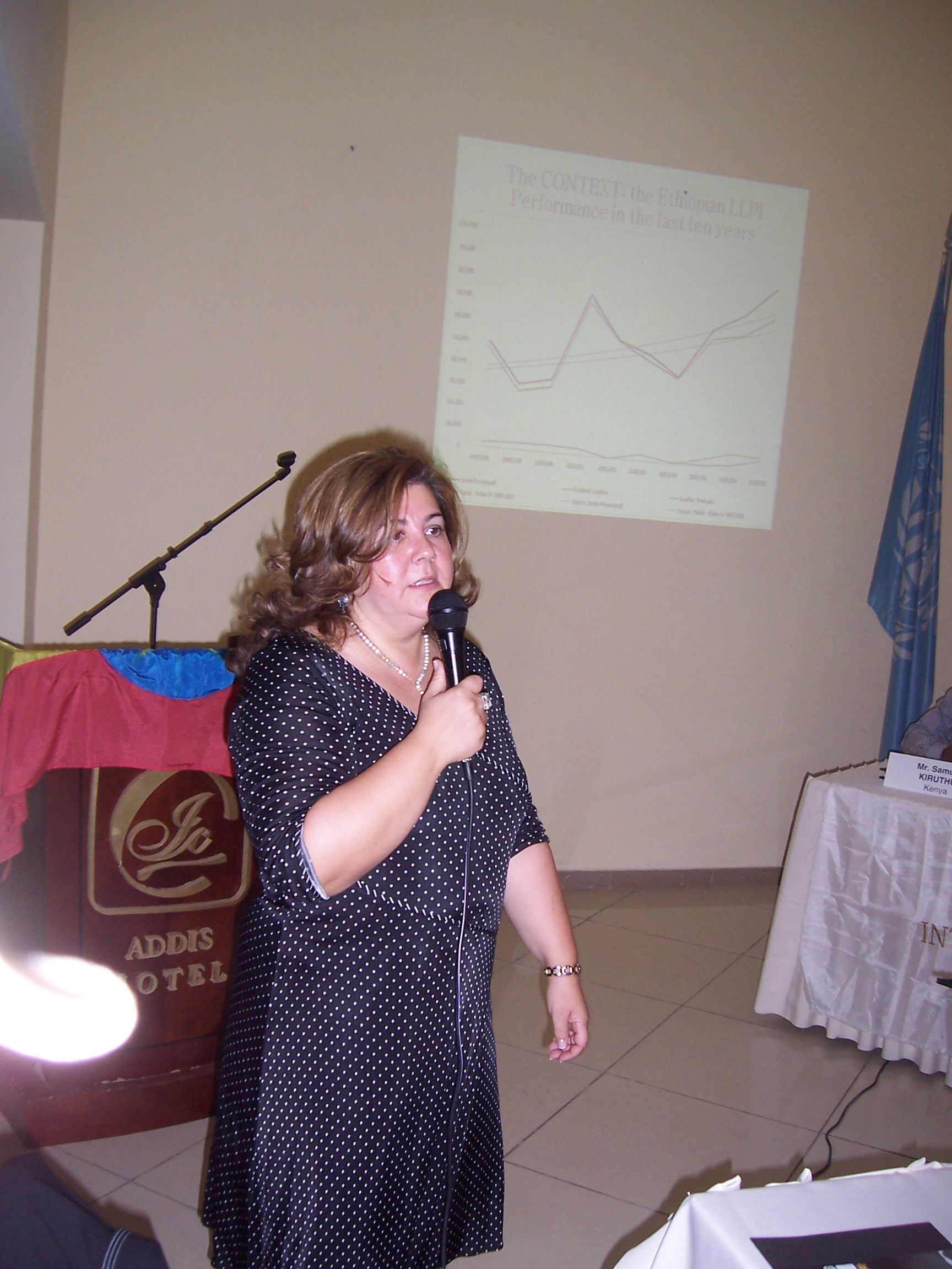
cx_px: 476
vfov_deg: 51.4
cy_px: 634
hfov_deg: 39.7
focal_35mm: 36
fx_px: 1320
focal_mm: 6
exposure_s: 1/60
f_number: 3
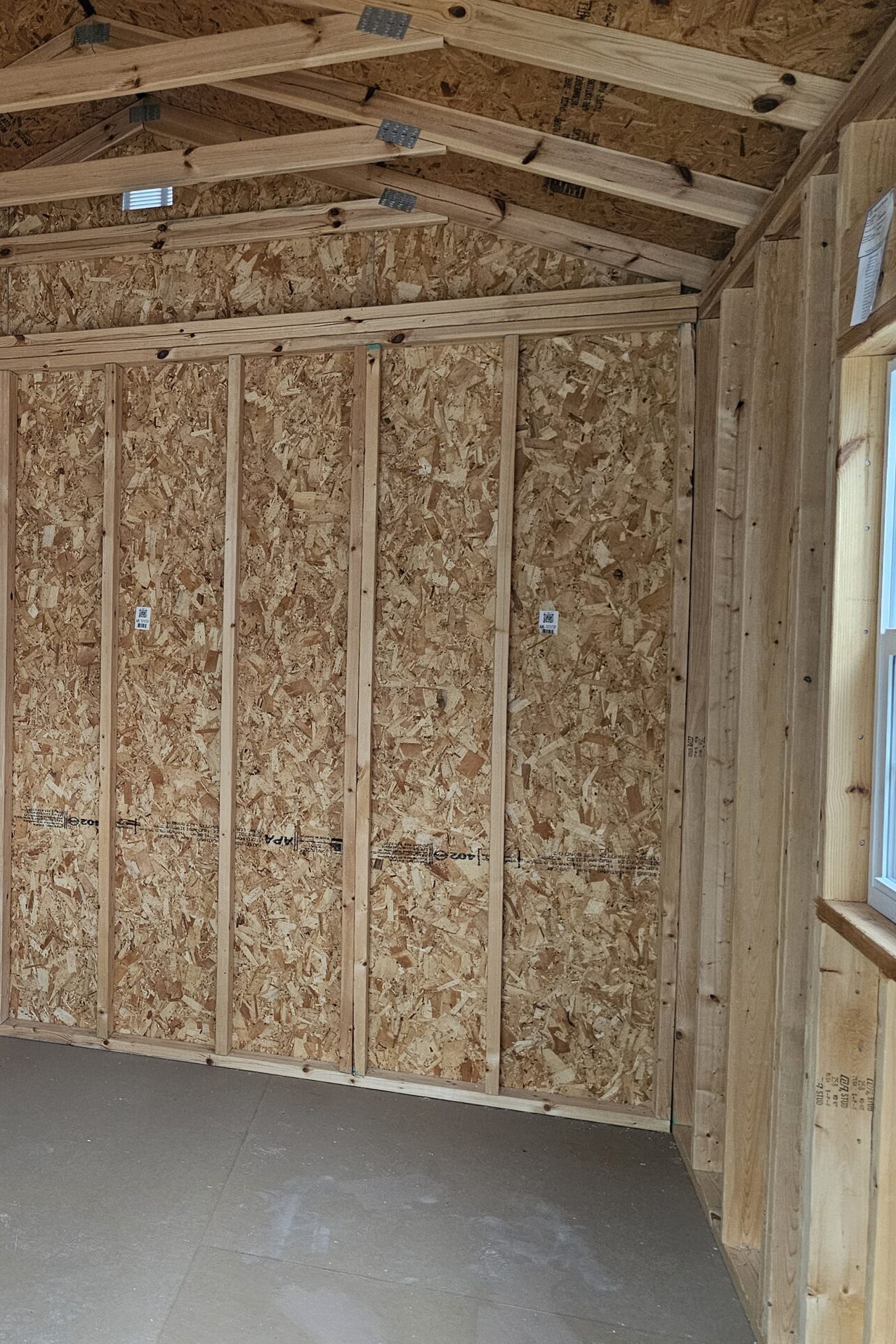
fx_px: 1195
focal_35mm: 32
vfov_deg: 58.7
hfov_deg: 37.4
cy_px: 672
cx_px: 32
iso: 640
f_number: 1.7
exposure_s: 1/30
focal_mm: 6.3
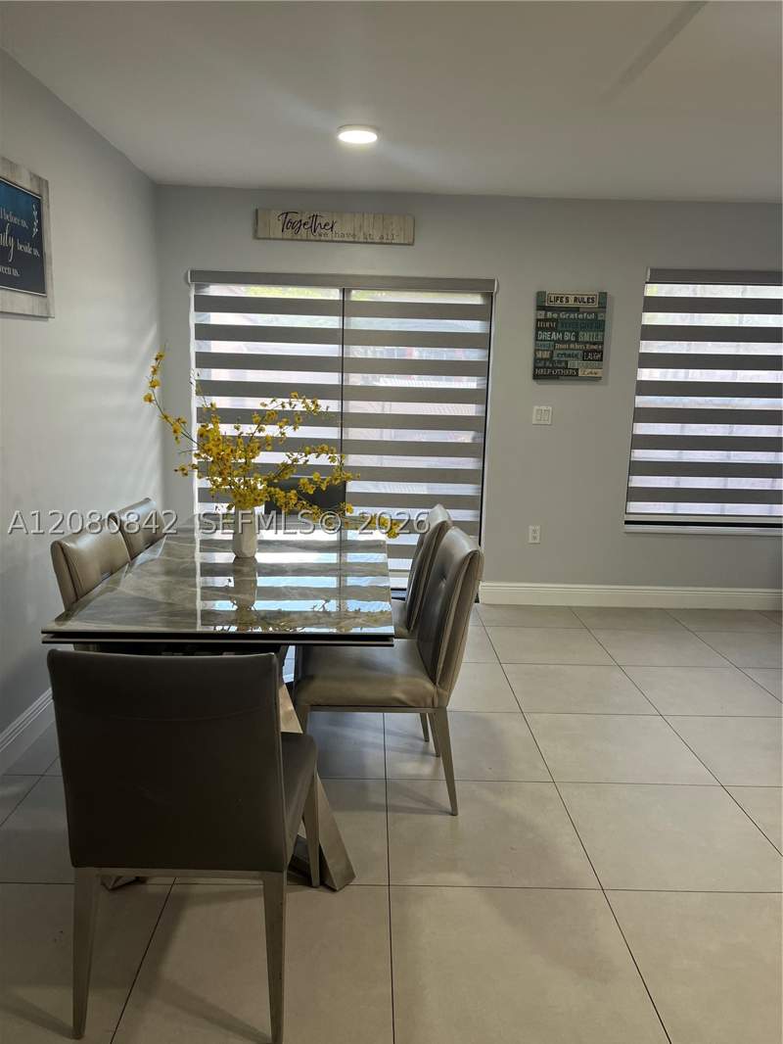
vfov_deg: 67.3
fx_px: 784
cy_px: 522
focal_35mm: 26
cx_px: 392
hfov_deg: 53.1
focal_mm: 5.1
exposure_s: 1/120
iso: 125
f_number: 1.6
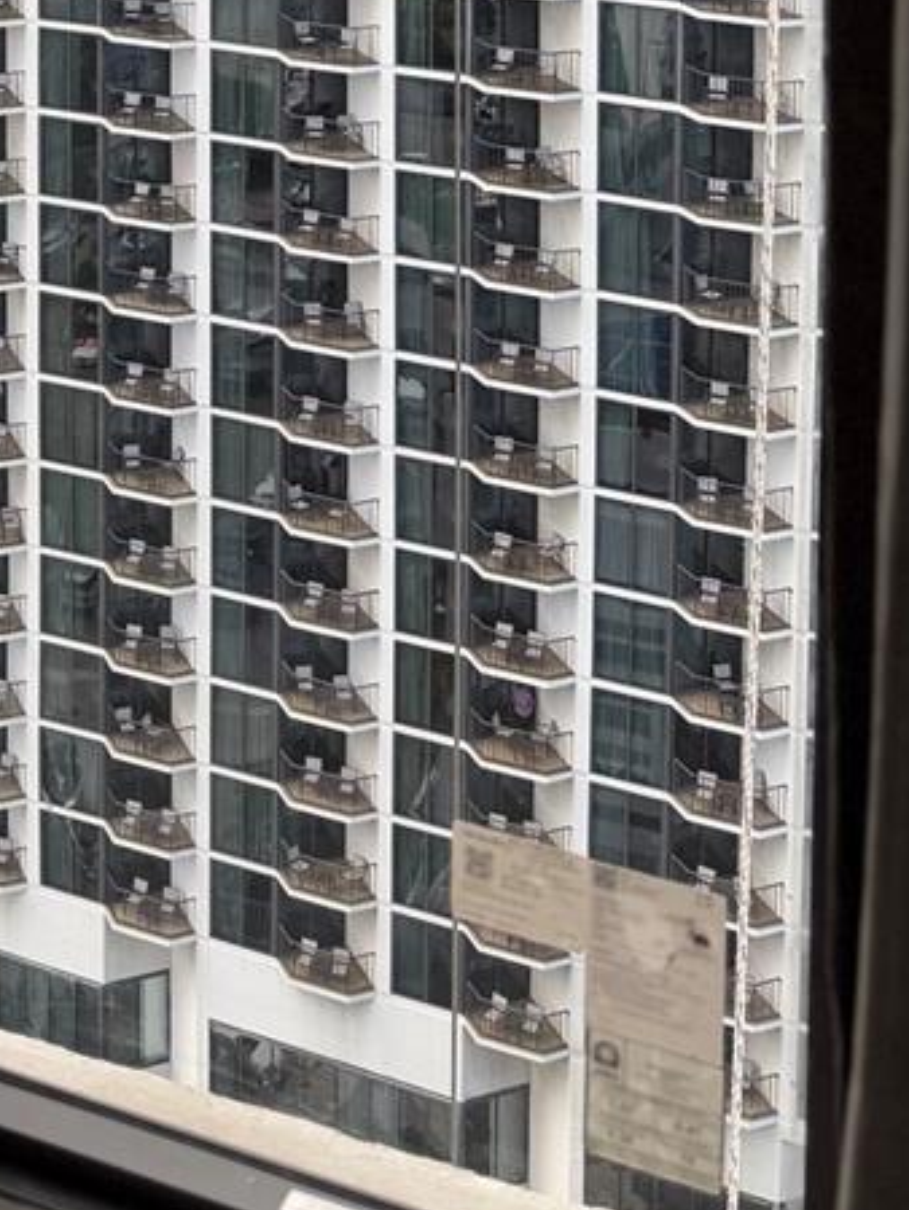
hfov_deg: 22.6
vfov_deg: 25.9
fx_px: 2239
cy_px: -360
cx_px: 153
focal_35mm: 64
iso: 80
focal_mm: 6.76
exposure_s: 1/532
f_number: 1.78
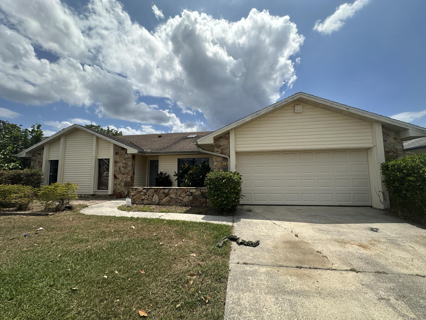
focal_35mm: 14
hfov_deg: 102.1
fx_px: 172
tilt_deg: +6.2
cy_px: 160
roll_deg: +0.1
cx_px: 213
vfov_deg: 85.7
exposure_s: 1/3125
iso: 40
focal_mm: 2.22
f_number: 2.2
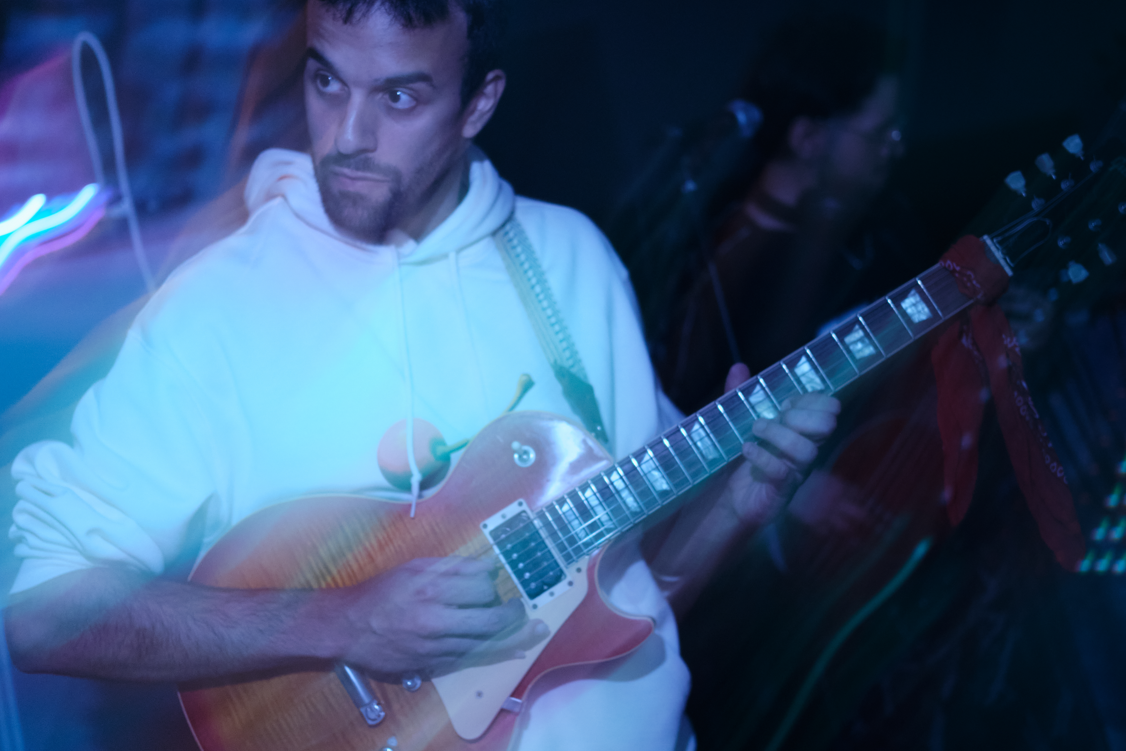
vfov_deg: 22.3
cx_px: 546
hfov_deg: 32.9
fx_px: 1908
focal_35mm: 61
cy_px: 366
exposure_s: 1/10
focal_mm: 35
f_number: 2
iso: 1600
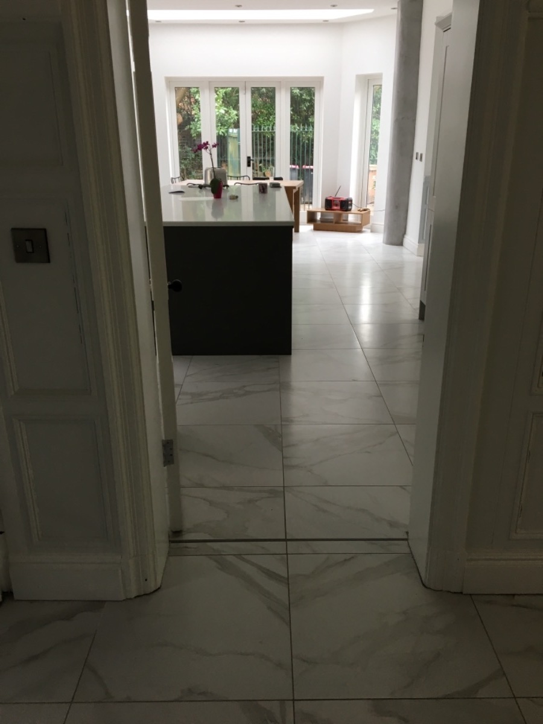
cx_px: 272
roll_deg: -0.1
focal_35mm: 29
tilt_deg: -19.9
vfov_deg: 61.7
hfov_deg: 48.2
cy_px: 362
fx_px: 607
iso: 32
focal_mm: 4.15
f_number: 2.2
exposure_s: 1/33
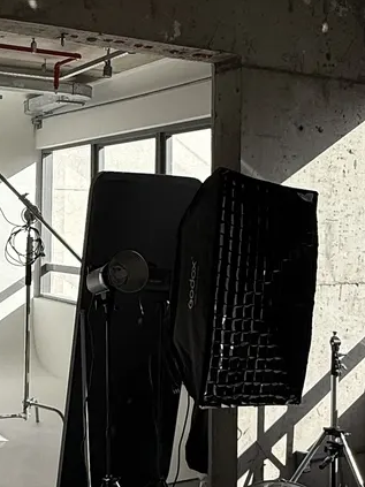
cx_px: 53
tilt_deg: +2.9
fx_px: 746
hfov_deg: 26.8
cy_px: 201
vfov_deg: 36.1
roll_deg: -0.6
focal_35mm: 53
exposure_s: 1/664
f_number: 2.2
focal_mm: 2.22
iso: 50
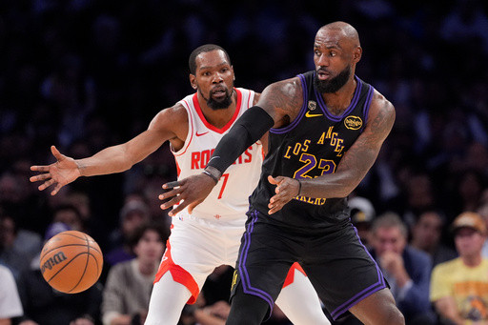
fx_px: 4065
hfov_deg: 6.9
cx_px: 244
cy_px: 162
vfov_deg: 4.6
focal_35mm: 300
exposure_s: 1/2000
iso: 5000
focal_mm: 300
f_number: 2.8
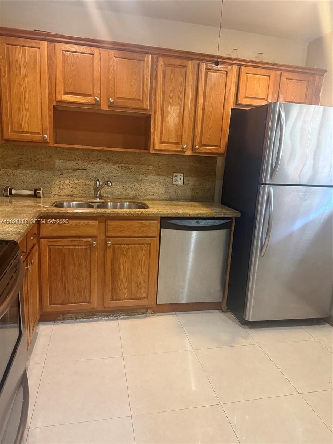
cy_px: 222
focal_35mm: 24
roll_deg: -3.0
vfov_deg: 71.6
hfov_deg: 56.8
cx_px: 166
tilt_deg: -10.1
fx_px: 308
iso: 640
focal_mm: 6.76
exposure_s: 1/60
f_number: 1.78
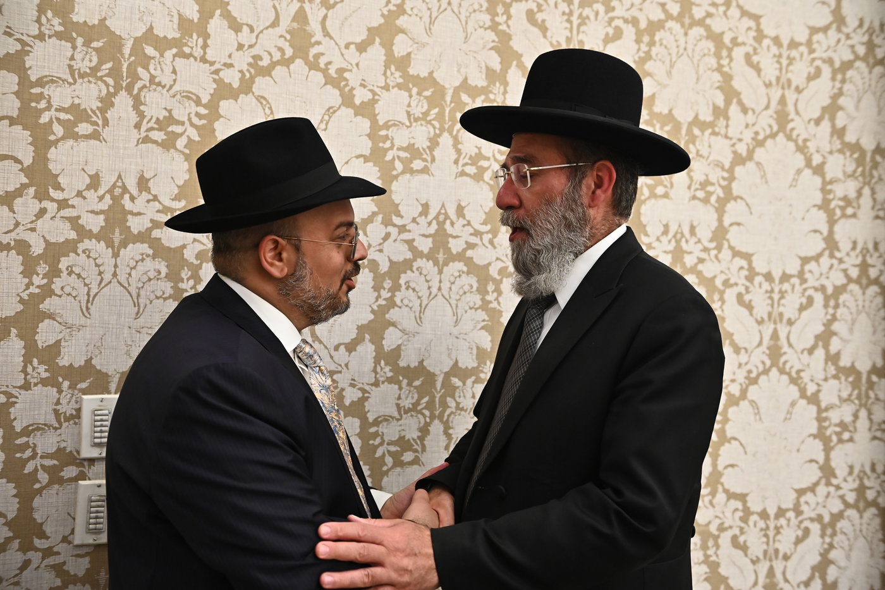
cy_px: 295
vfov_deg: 41.1
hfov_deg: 58.7
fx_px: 787
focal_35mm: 32
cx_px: 442
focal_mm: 32
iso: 3200
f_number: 4
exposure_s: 1/160
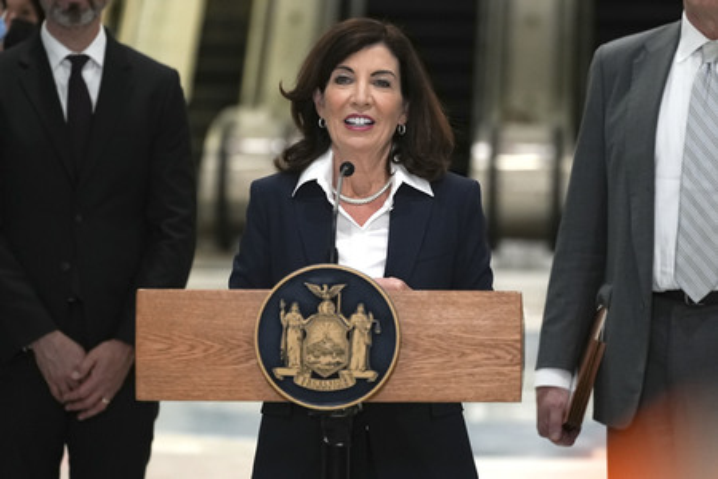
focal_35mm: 206
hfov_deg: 10.0
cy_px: 240
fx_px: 4108
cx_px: 359
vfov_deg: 6.7
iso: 5000
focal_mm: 206
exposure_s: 1/400
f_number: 5.6
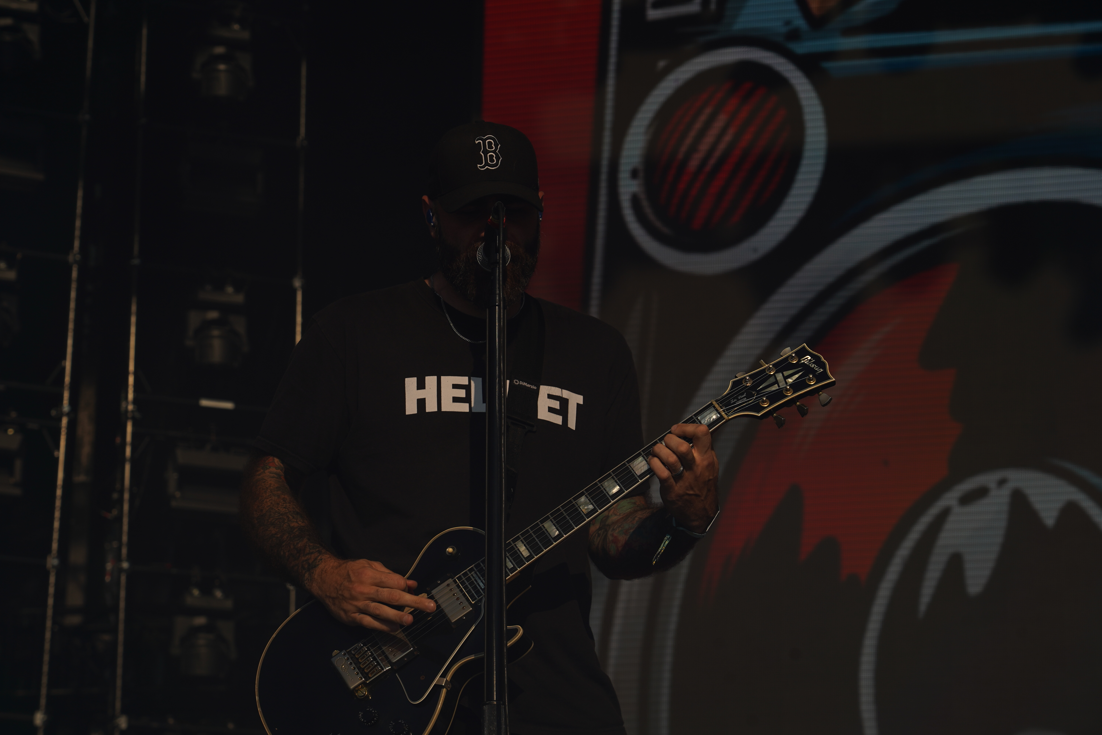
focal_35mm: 105
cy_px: 368
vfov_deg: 13.0
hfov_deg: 19.5
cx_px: 551
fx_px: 3214
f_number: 8
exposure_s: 1/1000
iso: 100
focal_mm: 105
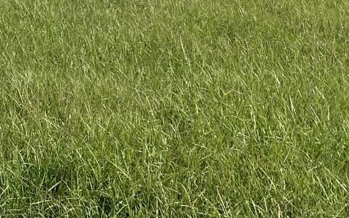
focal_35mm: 96
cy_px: -85
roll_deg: -1.5
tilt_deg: -1.8
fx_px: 913
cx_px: -257
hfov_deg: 17.9
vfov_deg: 13.0
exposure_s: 1/2033
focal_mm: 4.25
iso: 25
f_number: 1.8
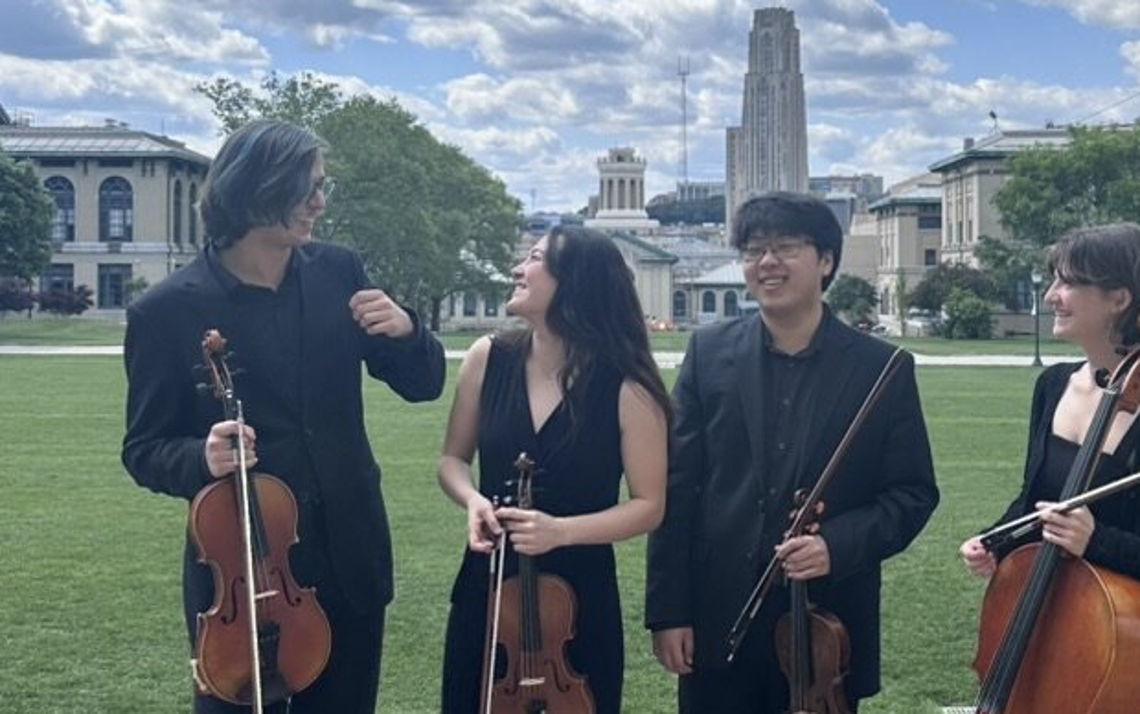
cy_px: 368
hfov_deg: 47.0
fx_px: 1305
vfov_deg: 30.6
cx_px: 662
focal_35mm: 42
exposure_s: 1/4545
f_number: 1.78
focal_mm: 6.86
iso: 80
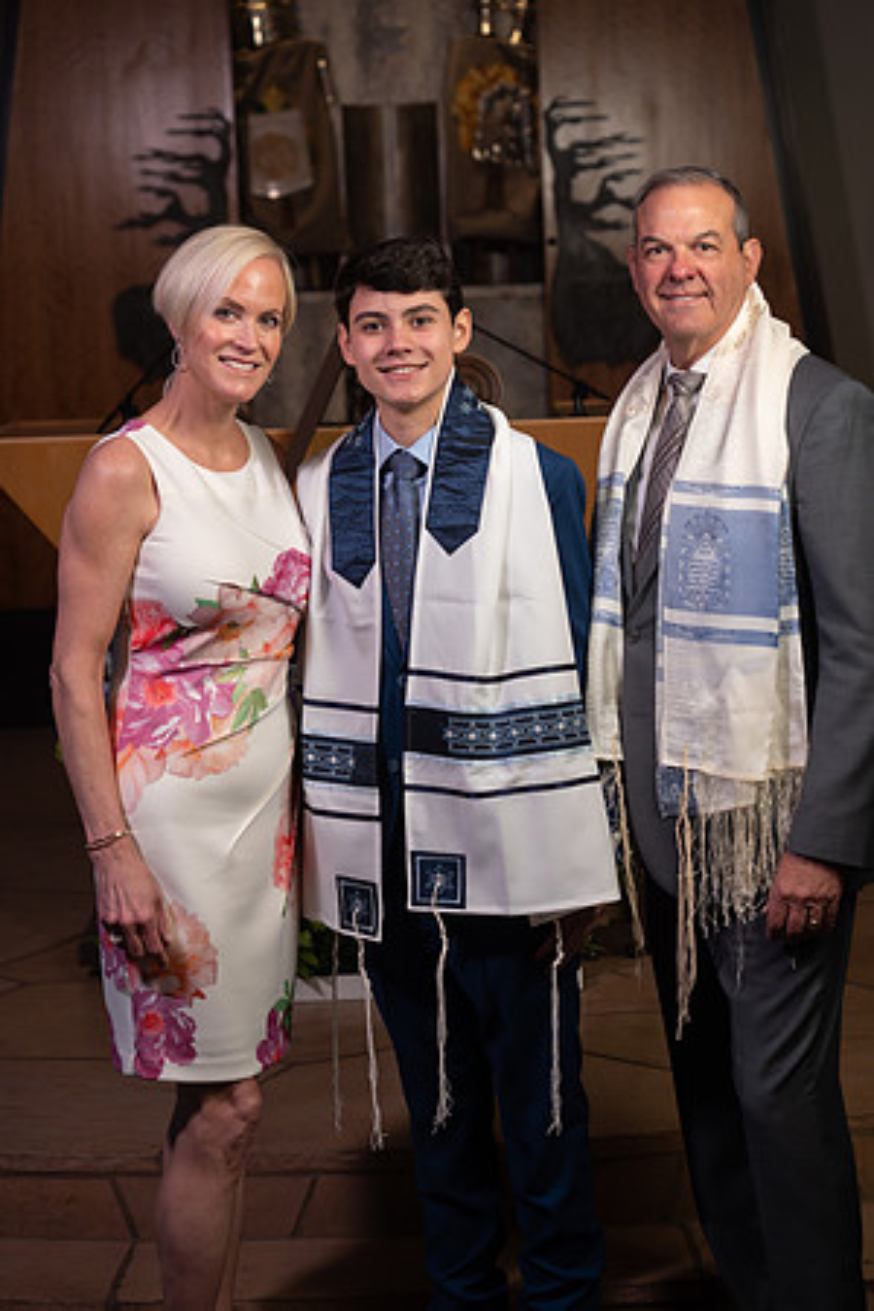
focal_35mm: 83
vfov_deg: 24.5
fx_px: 3022
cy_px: 656
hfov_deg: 16.5
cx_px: 437
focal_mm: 83
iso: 500
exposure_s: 1/250
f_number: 4
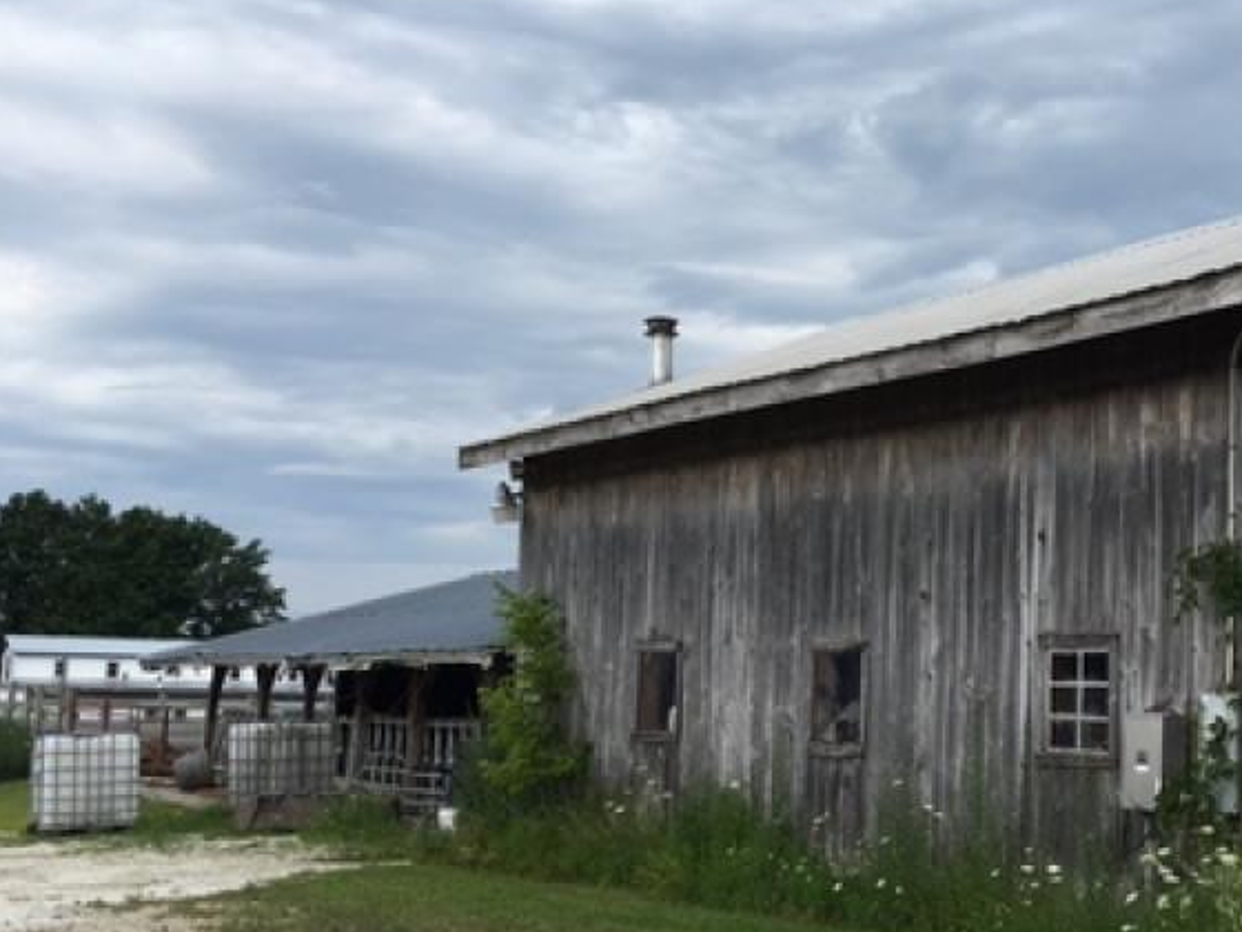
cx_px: 985
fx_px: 1902
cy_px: 546
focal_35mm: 53
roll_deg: -1.5
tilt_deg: +7.0
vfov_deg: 27.5
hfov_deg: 35.1
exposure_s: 1/864
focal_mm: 4.15
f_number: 2.2
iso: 25
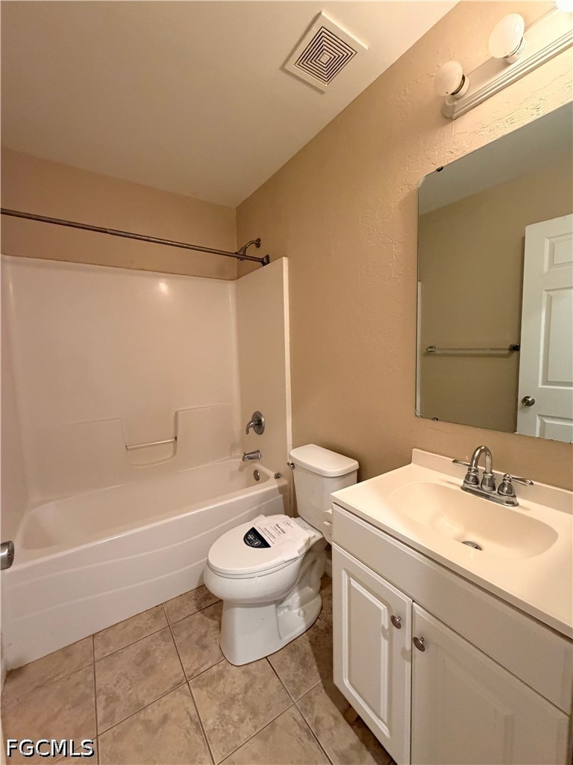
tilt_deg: -6.2
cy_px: 382
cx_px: 286
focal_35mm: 14
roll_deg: +0.5
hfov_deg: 85.7
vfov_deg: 102.1
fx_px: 309
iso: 640
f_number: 2.2
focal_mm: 2.22
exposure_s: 1/60
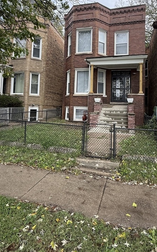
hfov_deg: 54.8
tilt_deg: +4.2
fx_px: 151
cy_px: 97
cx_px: 91
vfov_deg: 78.5
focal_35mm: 22
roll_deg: -0.3
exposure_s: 1/370
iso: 64
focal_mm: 2.22
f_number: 2.2
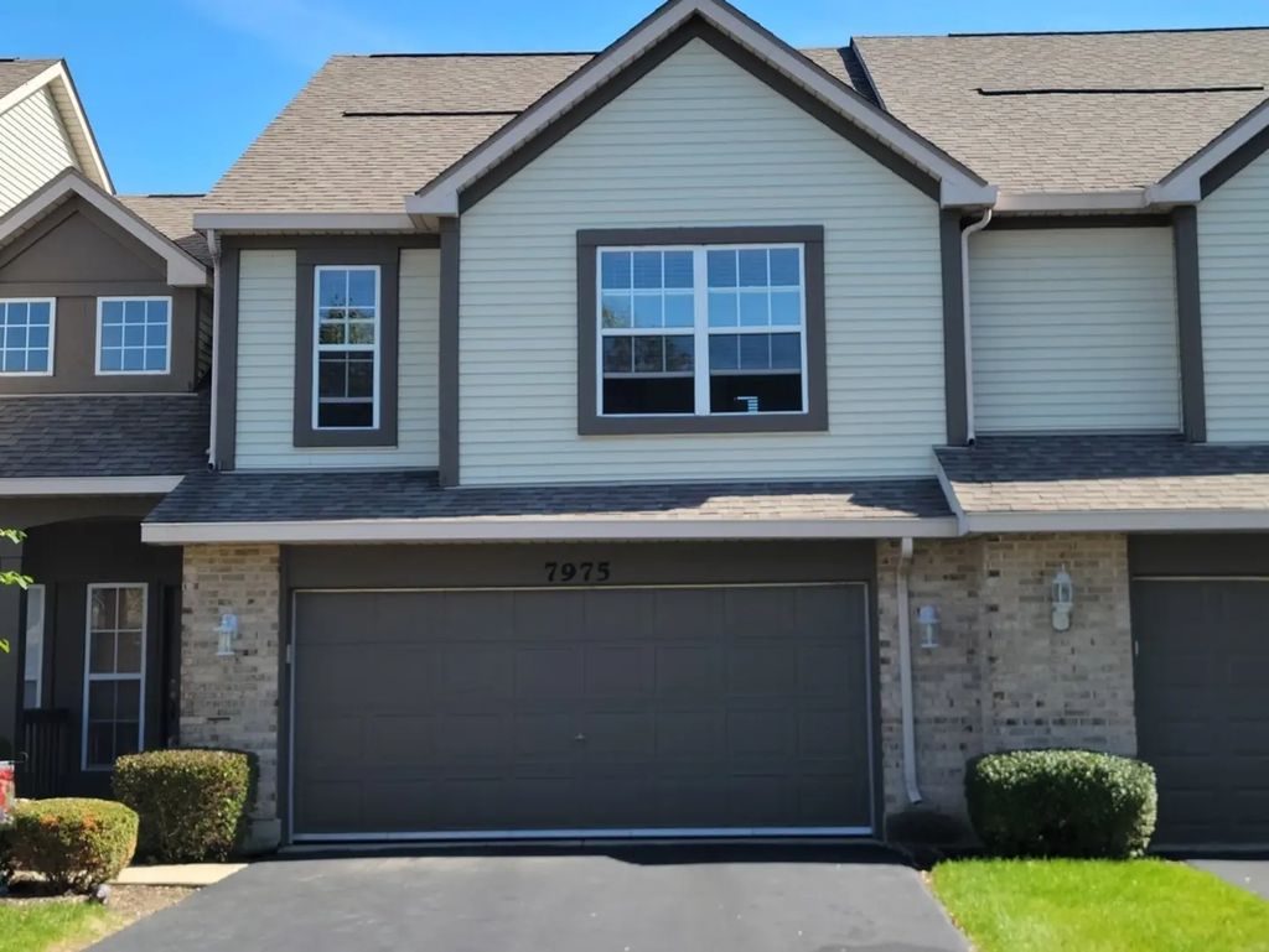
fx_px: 1027
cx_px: 634
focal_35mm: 28
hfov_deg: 63.4
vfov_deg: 49.8
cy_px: 476
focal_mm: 5.9
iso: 25
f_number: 2
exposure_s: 1/394
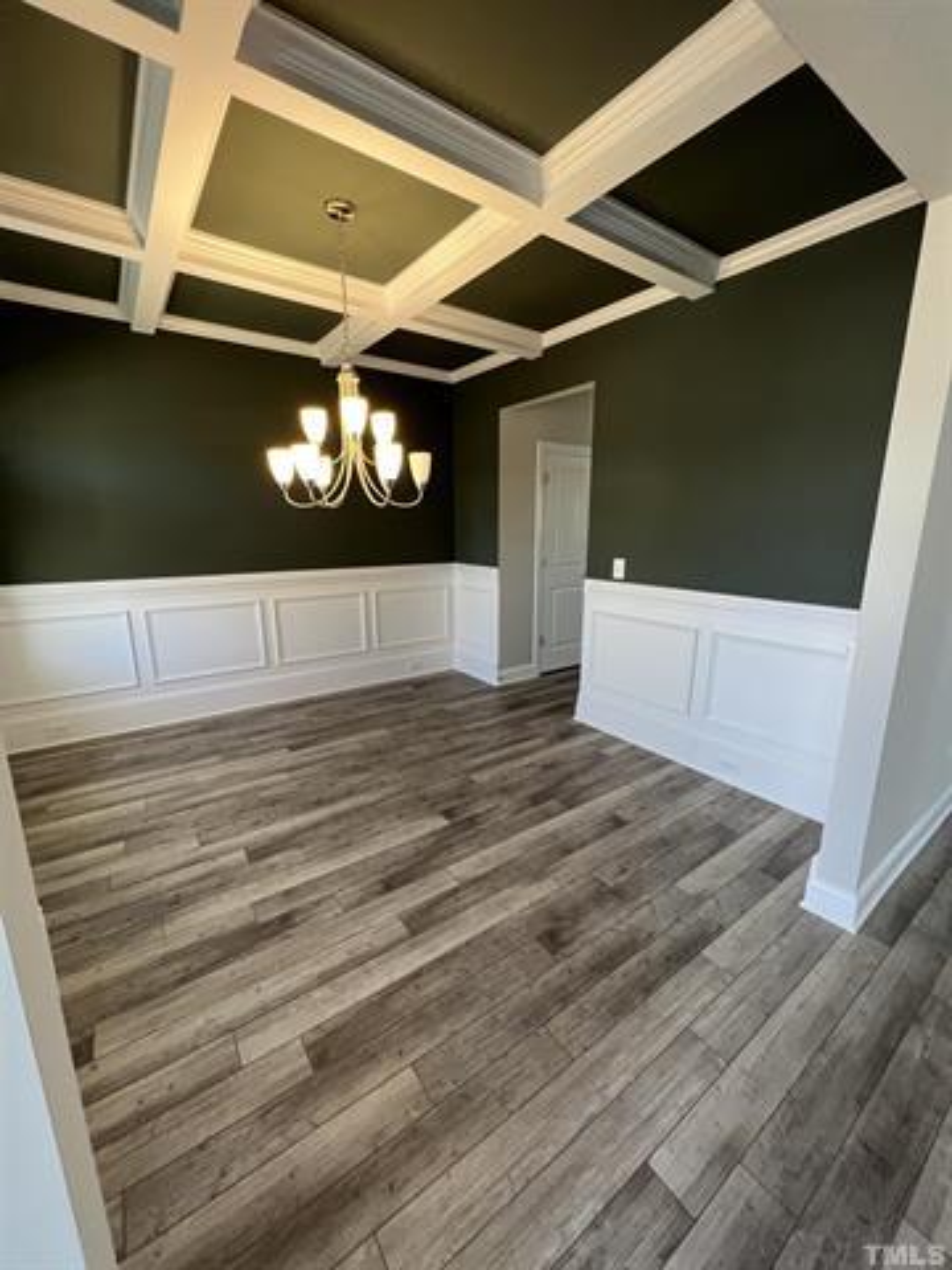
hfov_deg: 89.9
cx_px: 476
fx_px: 477
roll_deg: +2.8
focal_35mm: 13
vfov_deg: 106.2
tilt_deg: -10.4
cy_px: 635
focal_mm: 1.57
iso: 200
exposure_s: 1/120
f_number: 1.8
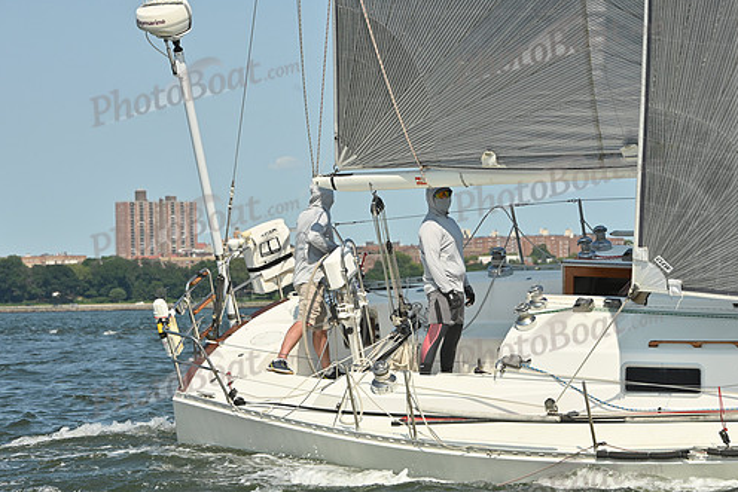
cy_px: 282
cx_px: 378
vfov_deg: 7.3
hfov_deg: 11.0
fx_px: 3834
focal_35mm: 187
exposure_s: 1/1250
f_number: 10
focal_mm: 160
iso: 320
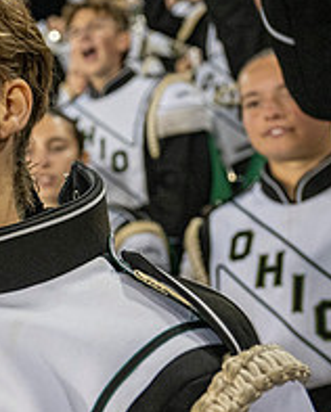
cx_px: -197
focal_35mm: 69
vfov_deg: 27.5
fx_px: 844
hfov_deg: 18.9
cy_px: 191
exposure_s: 1/500
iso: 2000
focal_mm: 25
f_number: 3.2
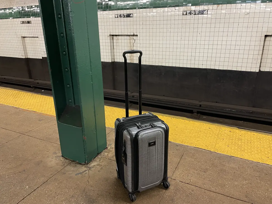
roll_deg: +2.1
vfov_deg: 53.1
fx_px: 204
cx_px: 136
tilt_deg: -19.9
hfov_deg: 67.3
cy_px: 102
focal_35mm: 26
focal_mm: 4.2
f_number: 1.6
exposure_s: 1/60
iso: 400
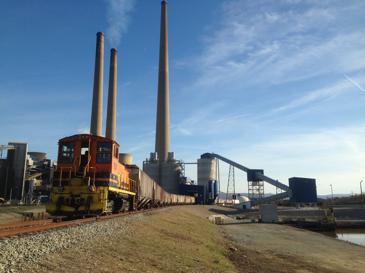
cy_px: 136
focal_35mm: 33
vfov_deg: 42.9
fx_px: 348
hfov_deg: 55.4
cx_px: 182
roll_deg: +1.8
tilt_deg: +10.1
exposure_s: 1/1869
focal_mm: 4.12
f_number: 2.4
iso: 50
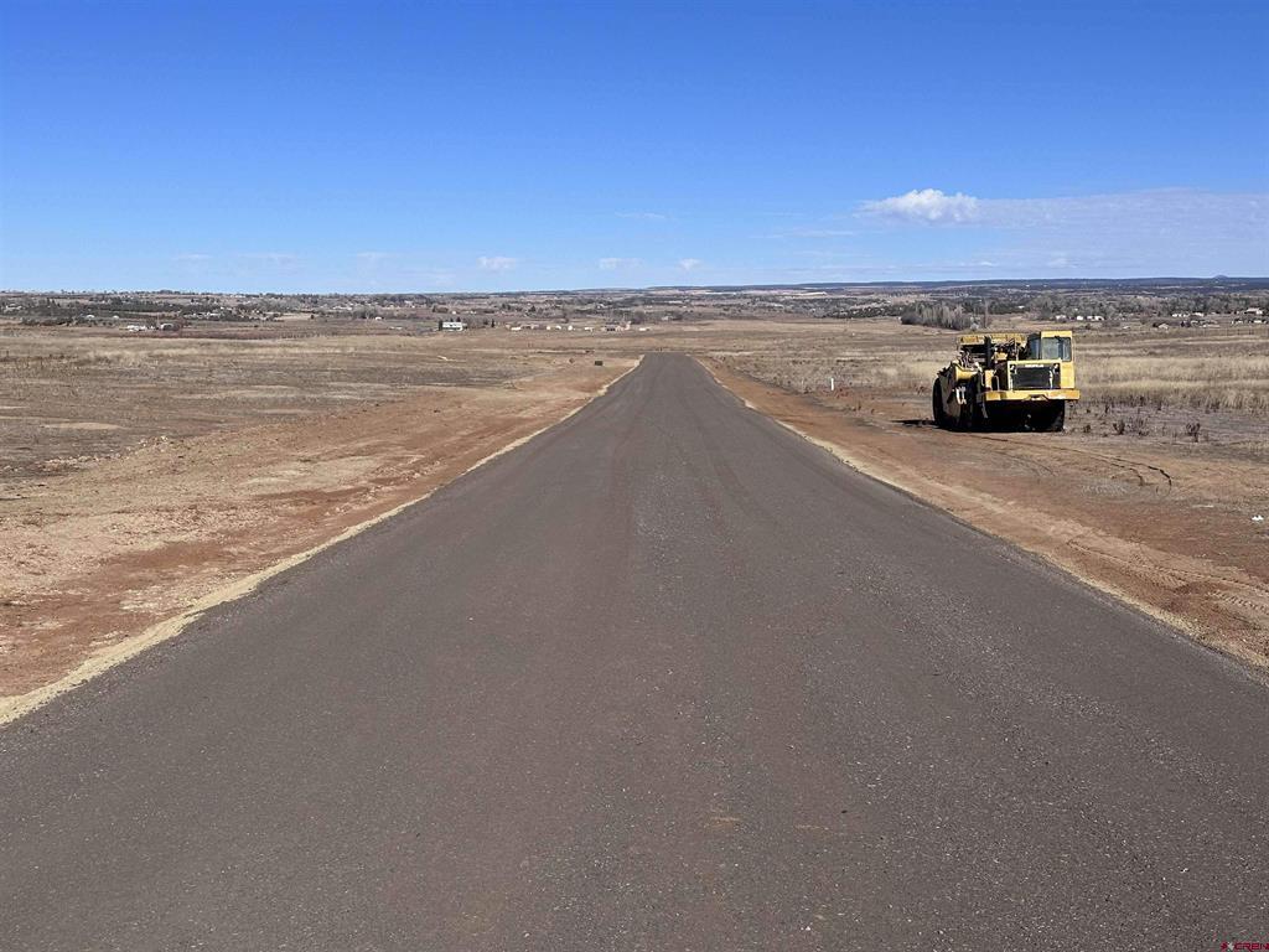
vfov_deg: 30.3
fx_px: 1760
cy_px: 476
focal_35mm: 48
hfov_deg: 39.7
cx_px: 634
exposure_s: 1/7634
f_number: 1.78
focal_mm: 6.86
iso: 64
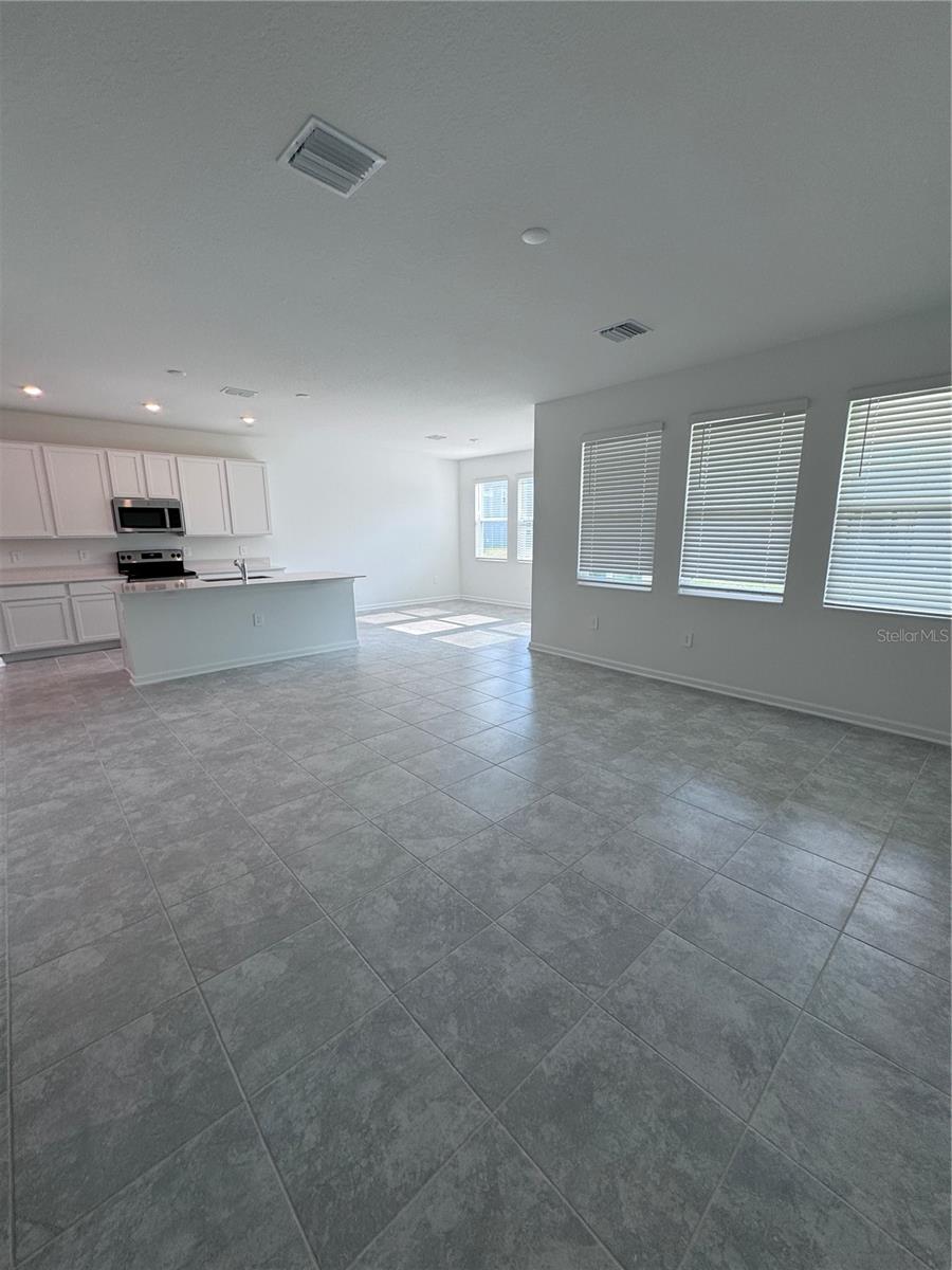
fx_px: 513
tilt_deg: -11.6
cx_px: 476
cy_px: 635
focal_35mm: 14
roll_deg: +0.6
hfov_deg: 85.7
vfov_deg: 102.1
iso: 40
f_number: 2.2
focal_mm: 2.22
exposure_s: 1/126
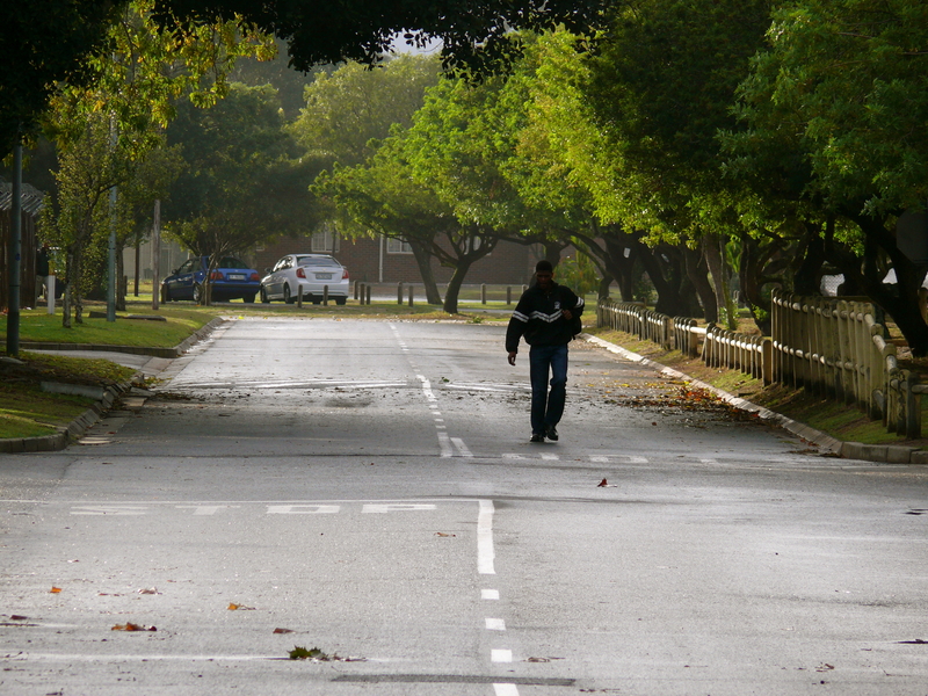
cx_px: 464
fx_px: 11260
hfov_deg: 4.7
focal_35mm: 420
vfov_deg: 3.5
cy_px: 348
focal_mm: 88.8
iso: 100
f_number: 5
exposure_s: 1/200
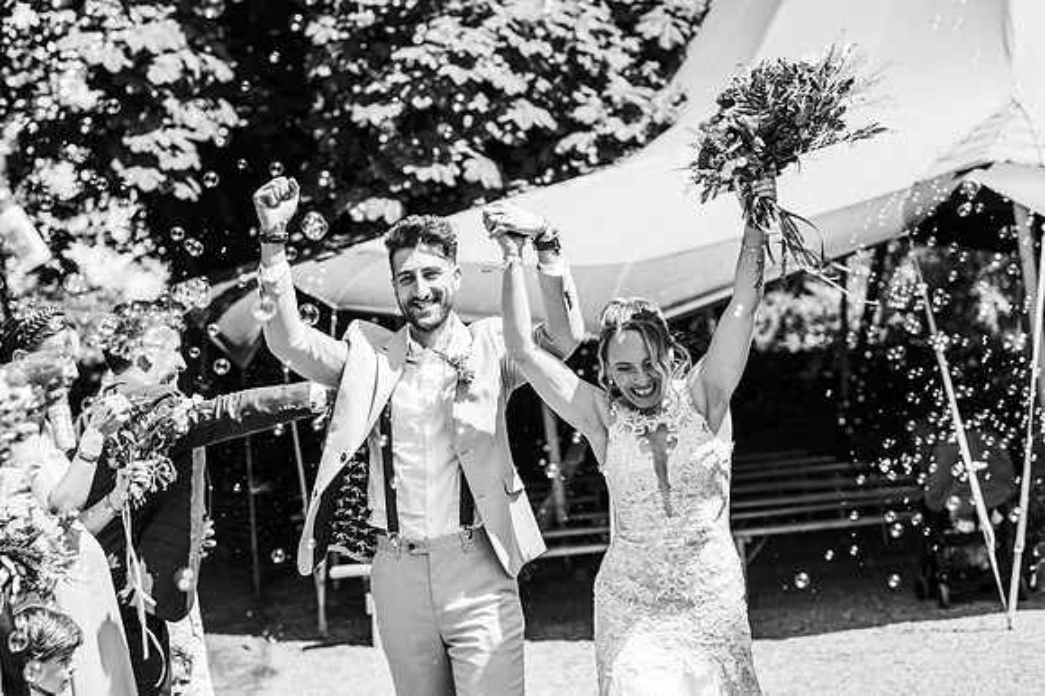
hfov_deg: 23.9
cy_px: 348
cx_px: 522
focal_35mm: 85
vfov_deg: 16.1
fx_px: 2466
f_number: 4
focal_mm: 85
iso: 100
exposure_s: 1/500
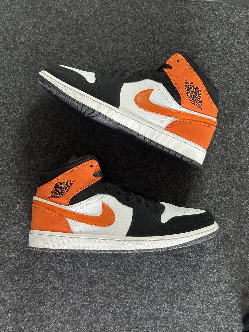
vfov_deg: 39.7
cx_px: 124
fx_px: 460
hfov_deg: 30.3
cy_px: 166
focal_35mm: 48
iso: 160
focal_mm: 6.86
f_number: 1.78
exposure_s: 1/50
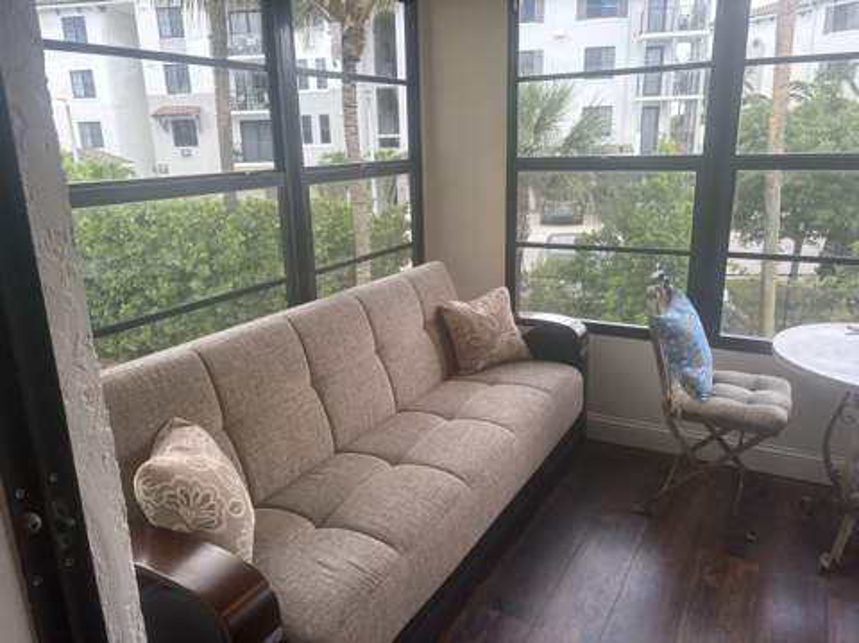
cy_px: 322
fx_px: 645
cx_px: 430
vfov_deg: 53.0
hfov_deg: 67.4
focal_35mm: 26
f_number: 1.6
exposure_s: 1/161
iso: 64
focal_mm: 5.96
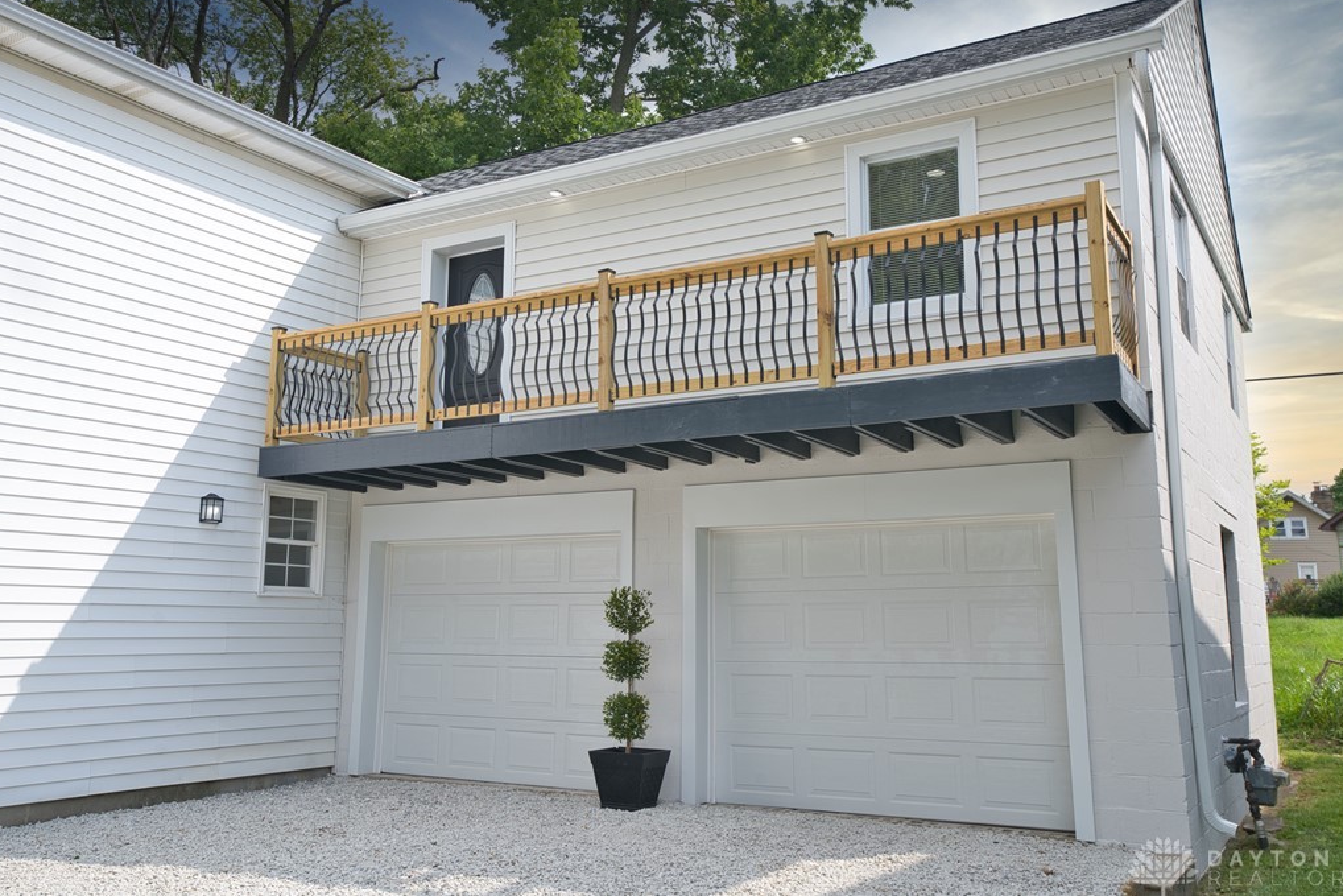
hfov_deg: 58.7
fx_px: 1194
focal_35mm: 32
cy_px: 420
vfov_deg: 41.1
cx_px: 662
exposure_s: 1/160
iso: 100
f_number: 10
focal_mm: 30
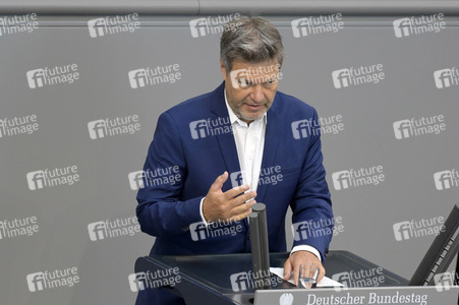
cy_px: 152
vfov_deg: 3.5
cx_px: 230
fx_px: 4969
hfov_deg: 5.3
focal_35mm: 390
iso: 8000
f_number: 5.6
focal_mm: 390
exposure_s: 1/320
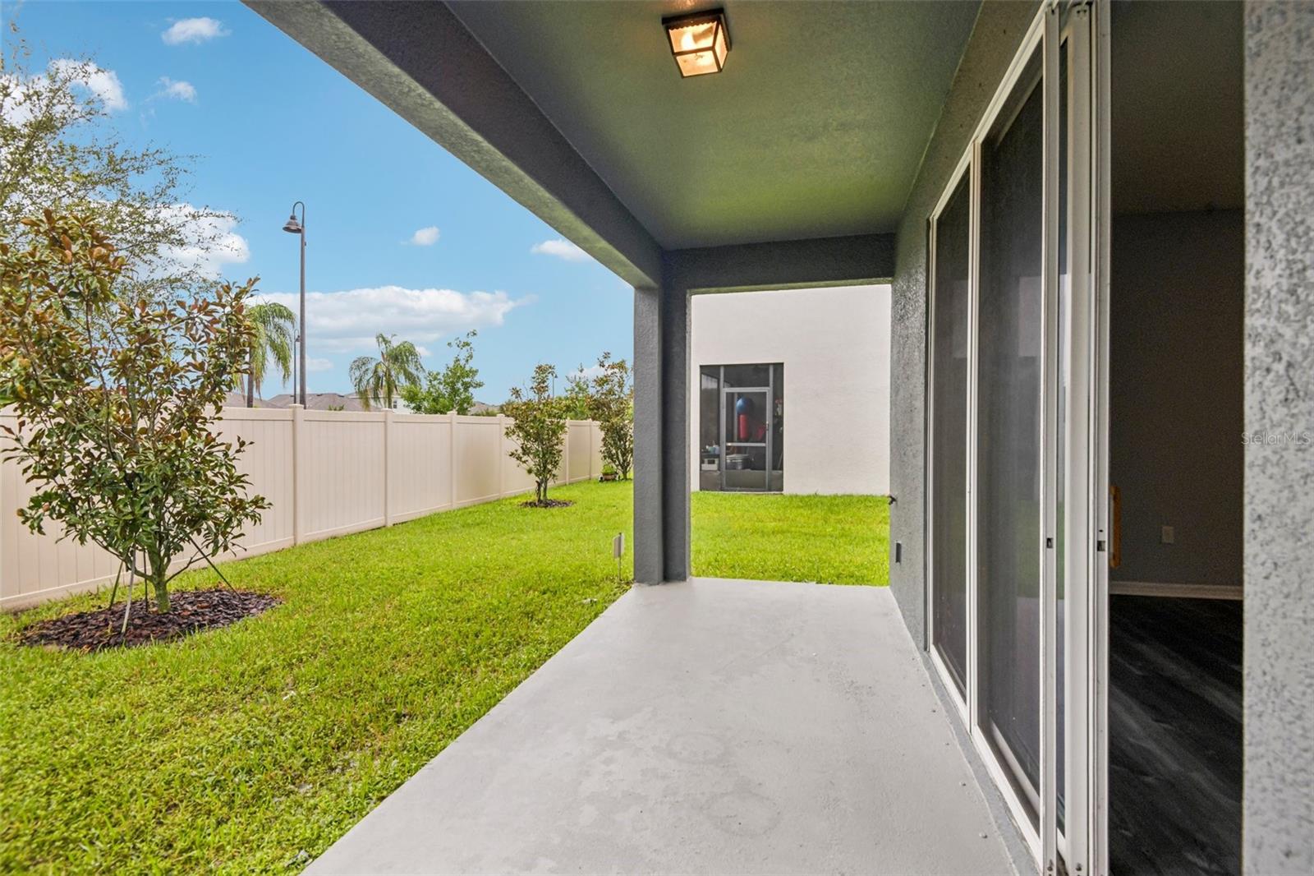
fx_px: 584
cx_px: 657
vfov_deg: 73.7
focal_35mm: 16
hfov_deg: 96.7
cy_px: 438
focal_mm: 16
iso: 400
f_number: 8
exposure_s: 1/320
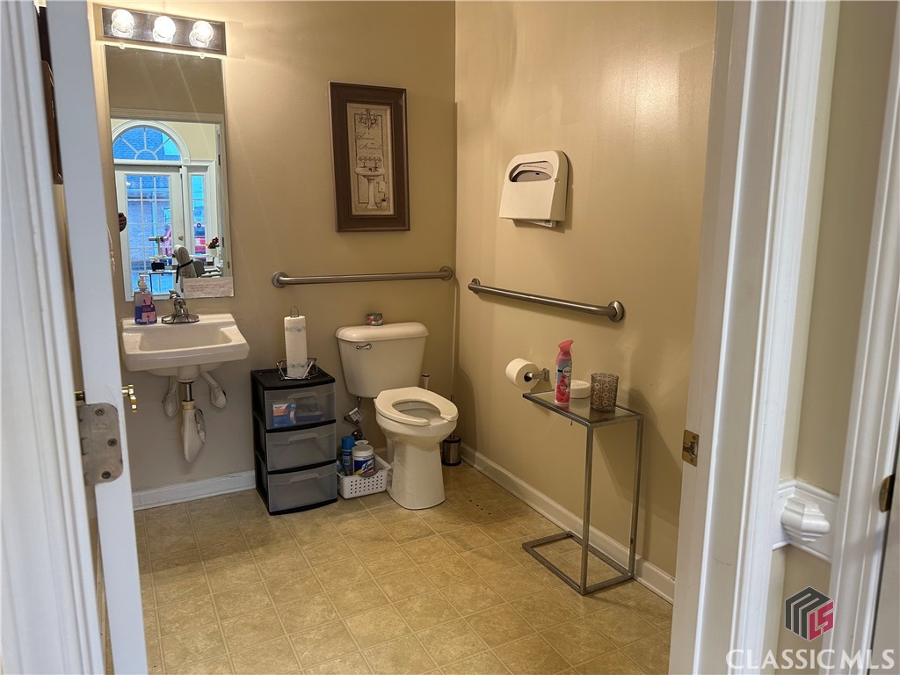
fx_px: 624
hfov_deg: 71.6
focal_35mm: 24
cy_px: 338
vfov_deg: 56.8
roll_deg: -0.2
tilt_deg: -10.7
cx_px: 450
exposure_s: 1/60
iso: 160
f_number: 1.78
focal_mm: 6.86
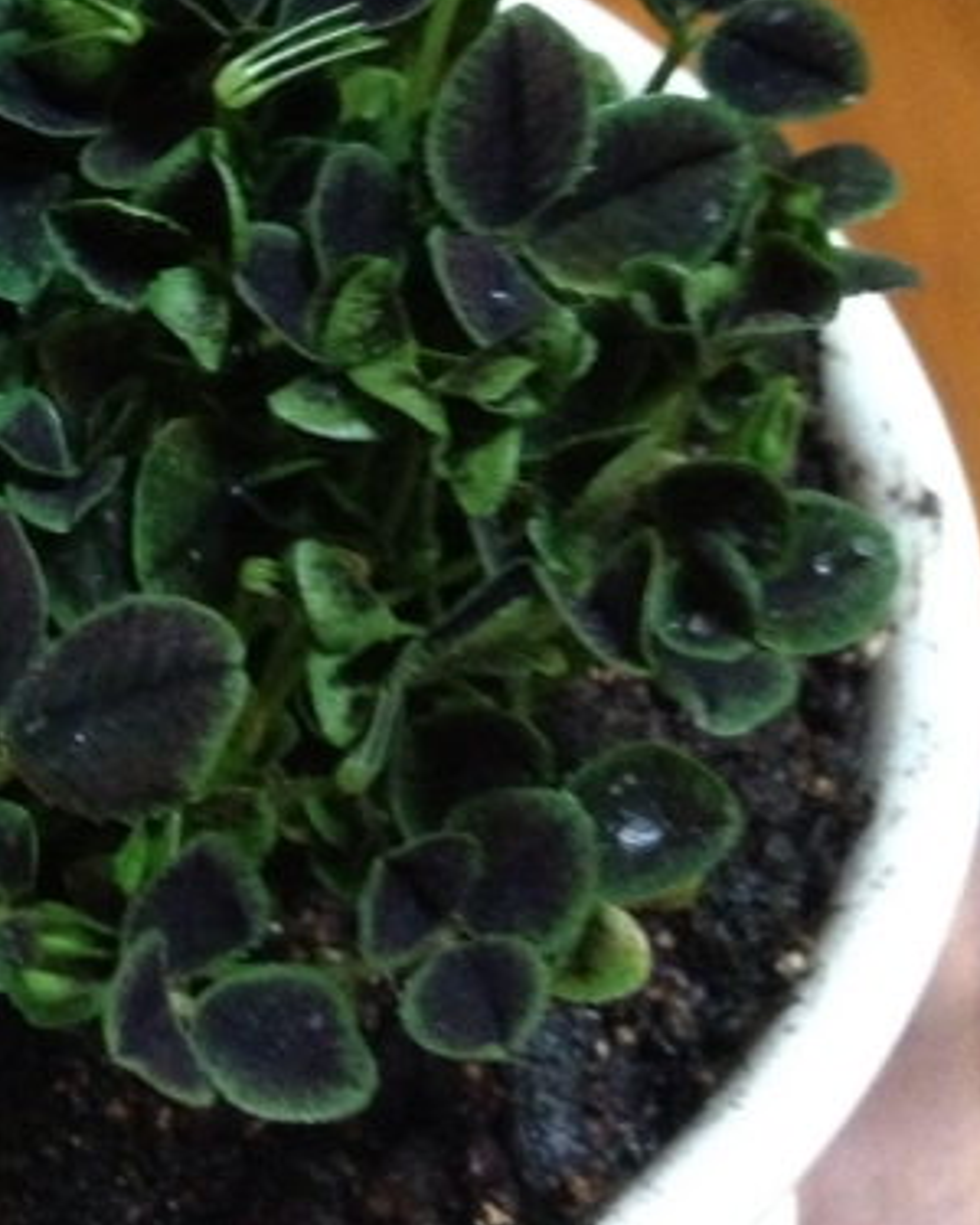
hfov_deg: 17.0
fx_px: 3190
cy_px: 0
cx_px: -56
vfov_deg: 21.0
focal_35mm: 88
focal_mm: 4.13
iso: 640
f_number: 2.4
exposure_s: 1/15
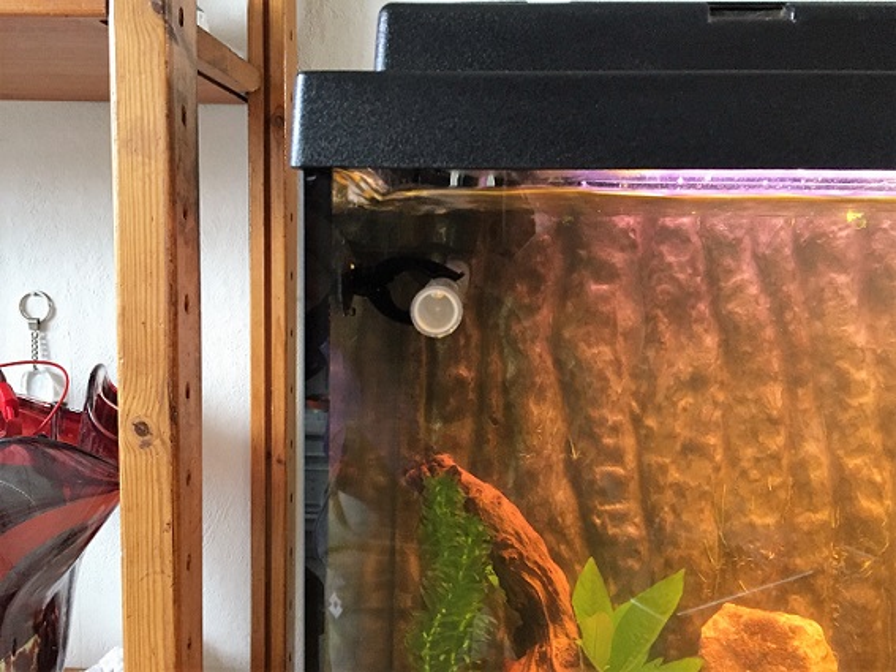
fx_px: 750
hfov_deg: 61.7
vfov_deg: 48.2
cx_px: 448
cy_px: 336
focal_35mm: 29
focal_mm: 4.15
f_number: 2.2
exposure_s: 1/33
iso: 320
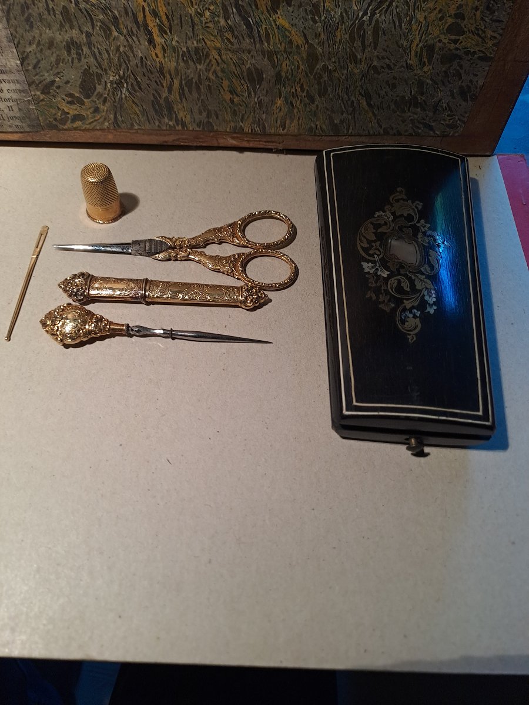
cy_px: 352
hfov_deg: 54.9
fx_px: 509
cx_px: 264
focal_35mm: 25
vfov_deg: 69.4
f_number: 1.8
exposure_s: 1/50
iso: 200
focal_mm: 4.65
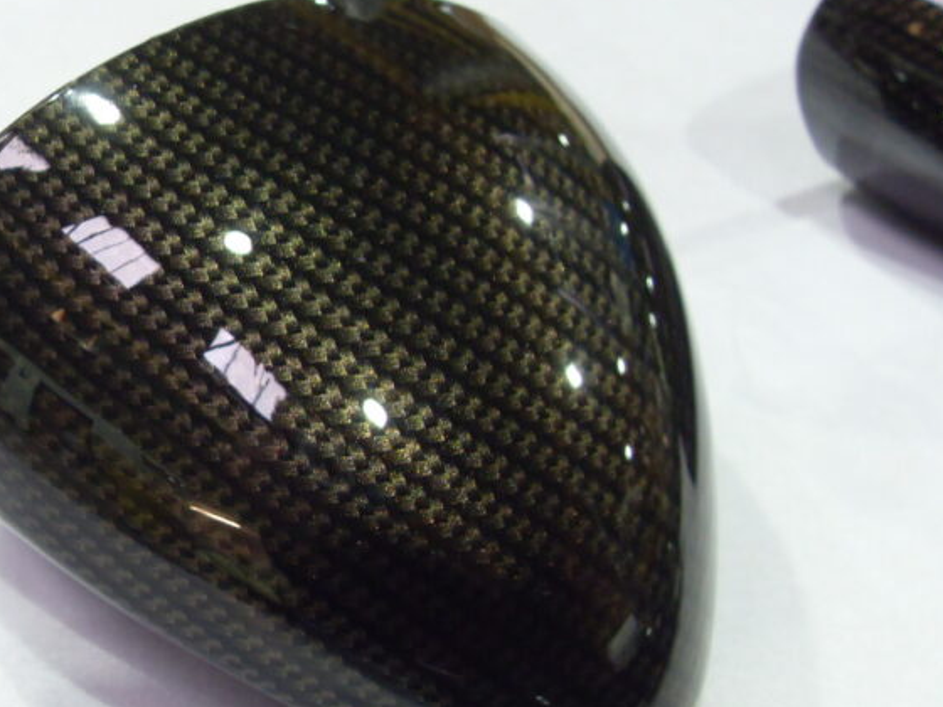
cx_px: 315
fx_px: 1362
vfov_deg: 29.1
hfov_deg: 37.8
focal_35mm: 50
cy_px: 412
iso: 200
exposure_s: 1/20
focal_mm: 6.3
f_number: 2.8
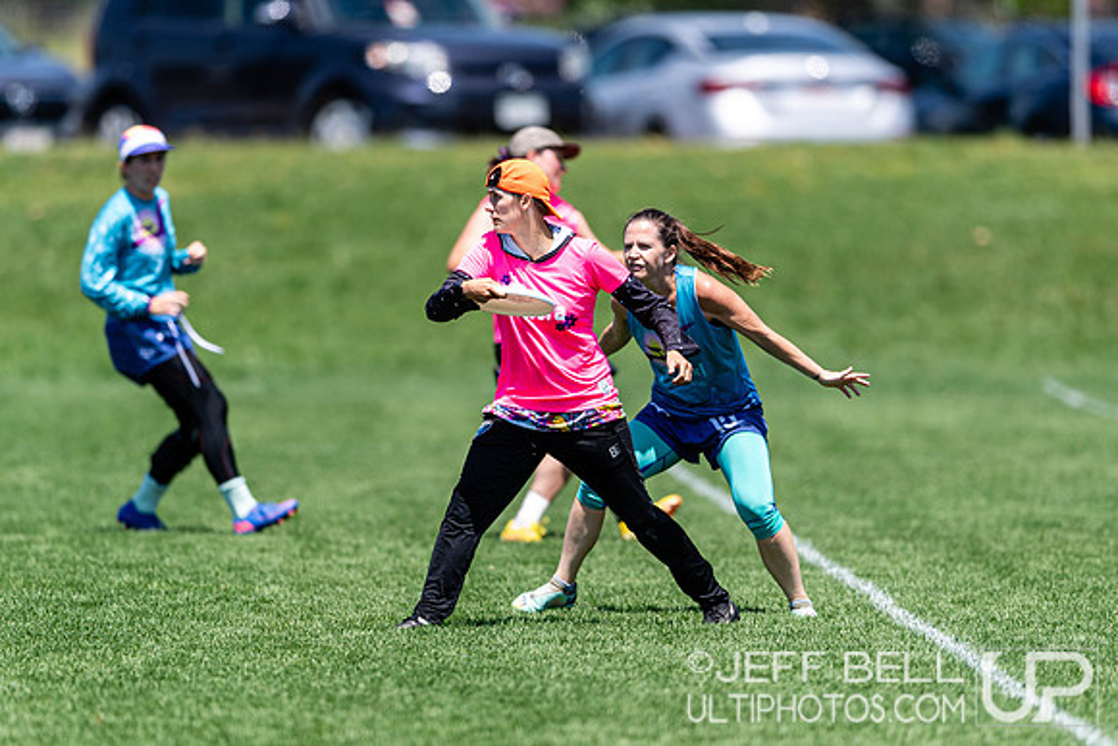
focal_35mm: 600
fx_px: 18637
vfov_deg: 2.3
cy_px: 373
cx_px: 559
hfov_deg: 3.4
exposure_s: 1/1250
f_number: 2.8
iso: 100
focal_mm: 400
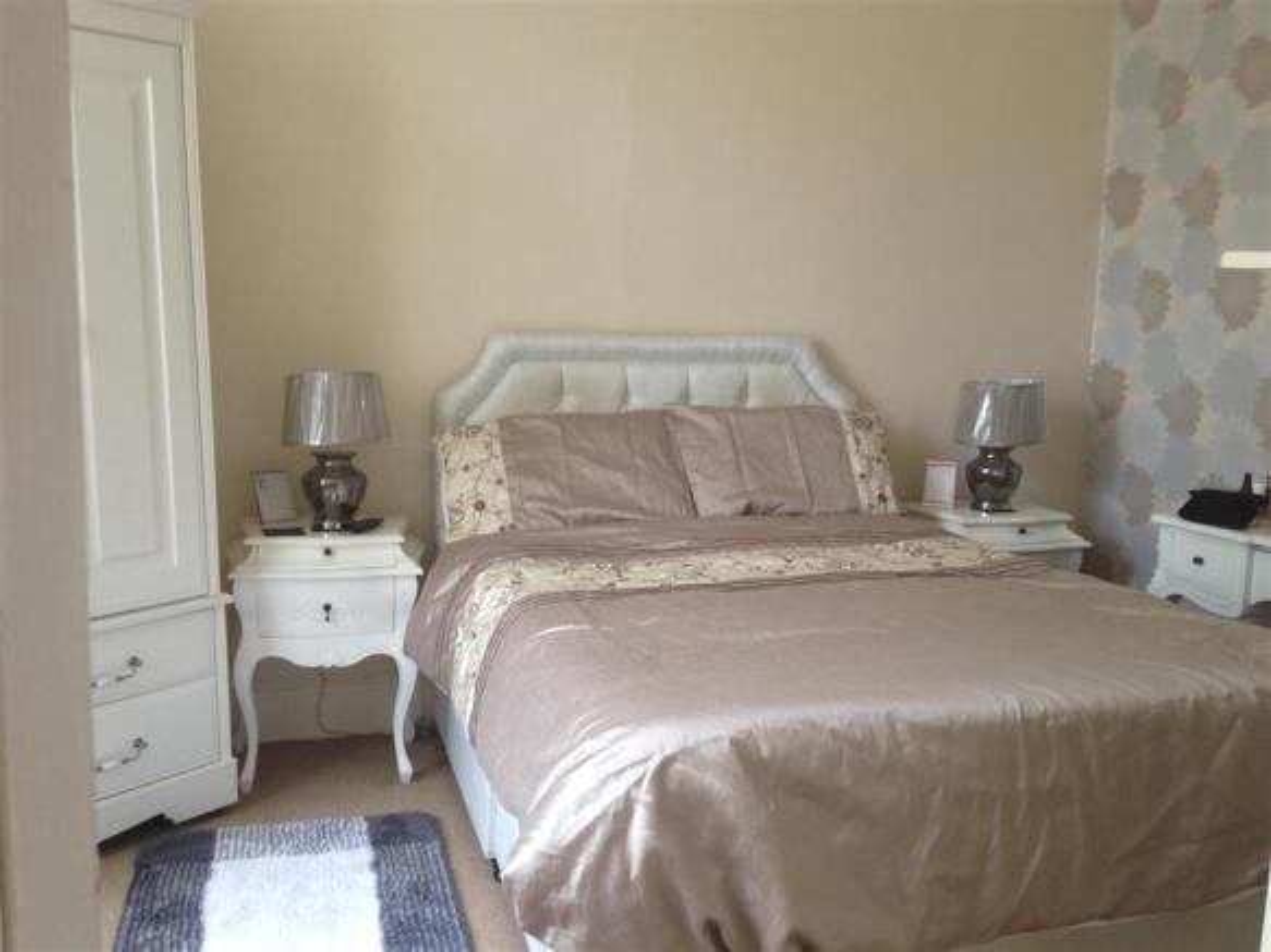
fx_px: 1285
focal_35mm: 35
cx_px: 636
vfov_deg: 40.7
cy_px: 476
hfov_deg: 52.6
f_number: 2.4
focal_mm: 4.28
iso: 80
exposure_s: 1/20
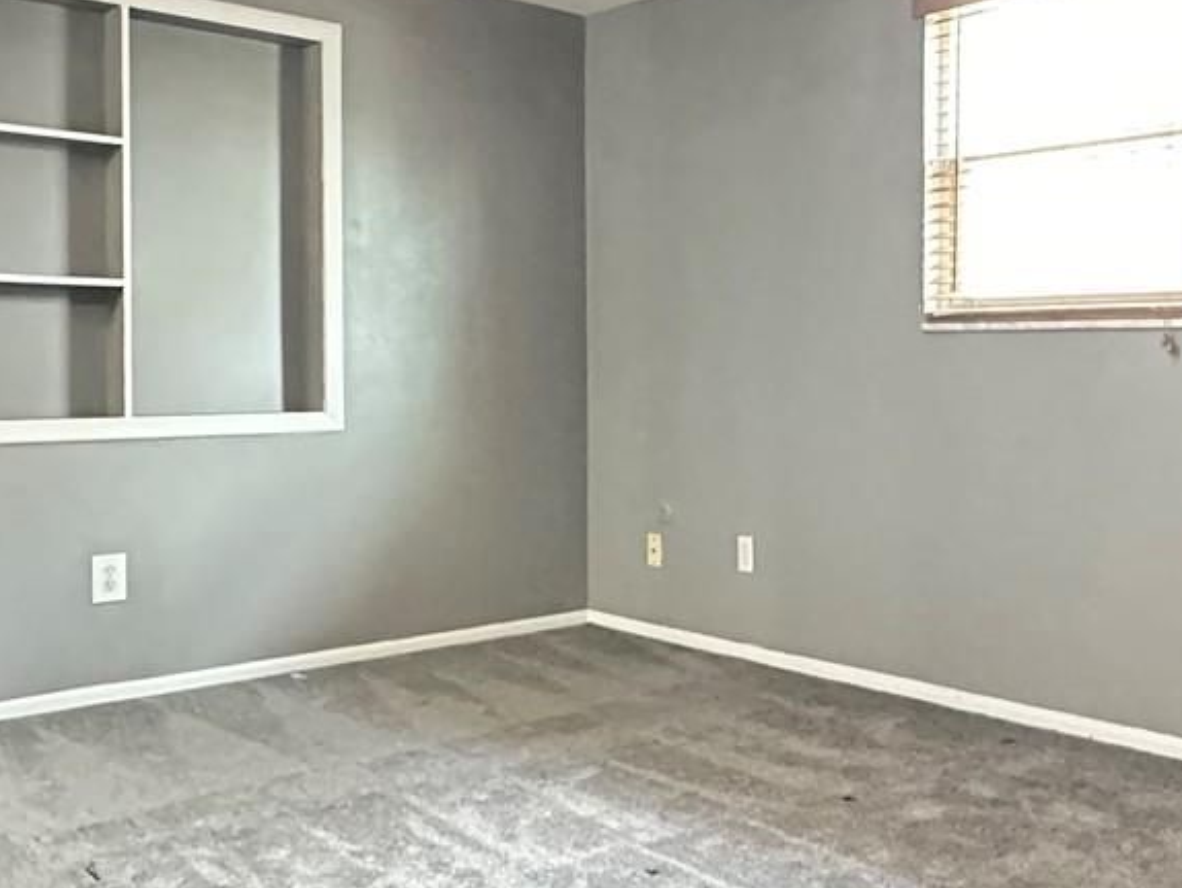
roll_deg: -0.8
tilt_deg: -0.7
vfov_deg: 36.8
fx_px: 1332
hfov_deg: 47.1
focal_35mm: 39
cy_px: 383
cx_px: 785
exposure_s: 1/30
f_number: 2.2
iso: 1600
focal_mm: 2.22
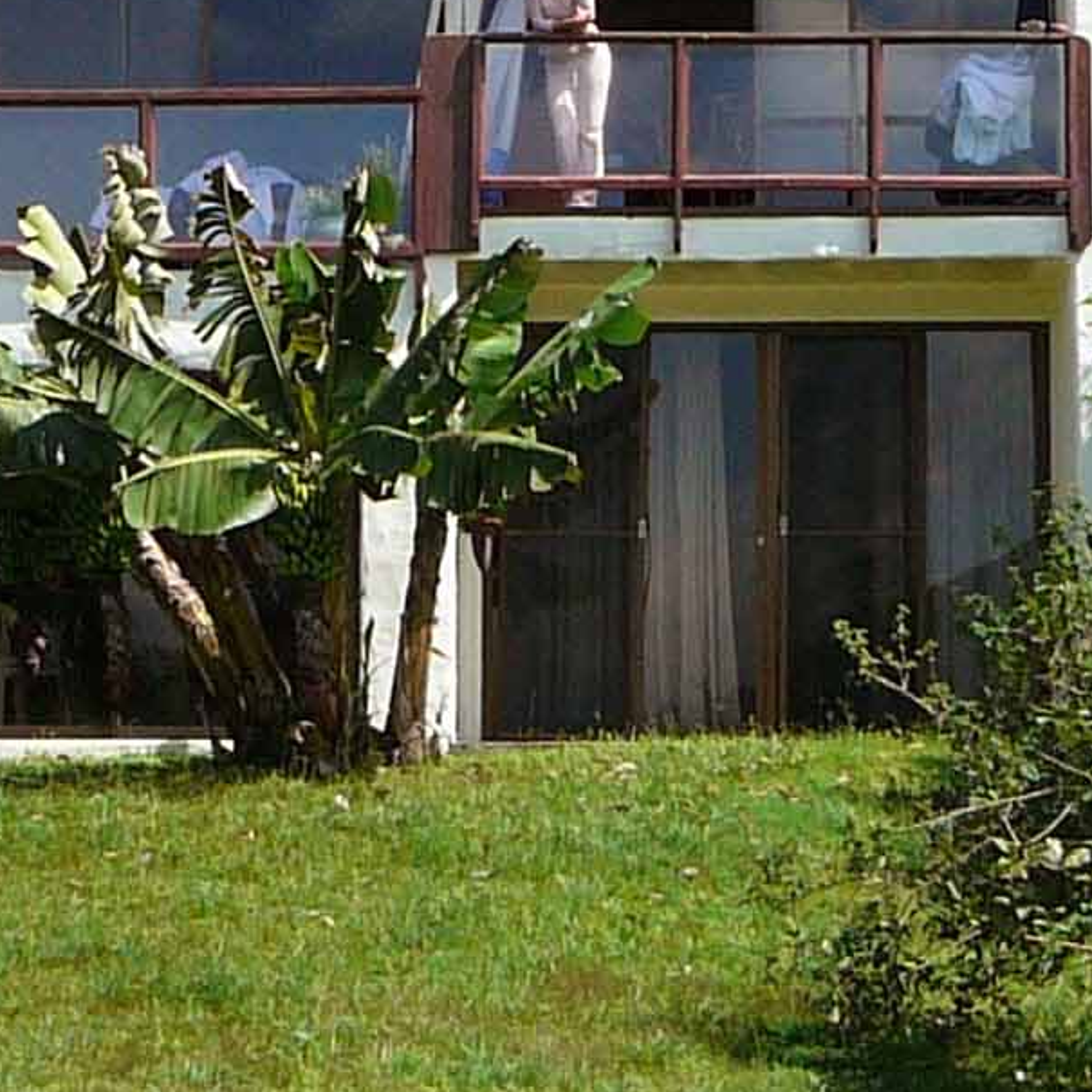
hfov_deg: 13.3
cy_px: 119
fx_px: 4675
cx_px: 449
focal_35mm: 131
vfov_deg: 13.2
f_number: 5
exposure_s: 1/400
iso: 80
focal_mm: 5.2
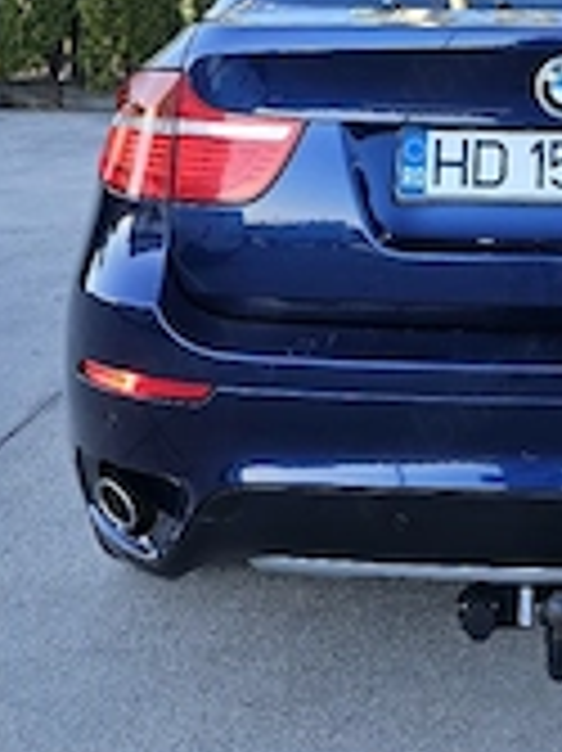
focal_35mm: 55
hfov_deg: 25.1
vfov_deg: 33.4
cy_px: 99
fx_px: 1192
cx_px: 575
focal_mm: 5.4
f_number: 1.8
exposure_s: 1/370
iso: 50
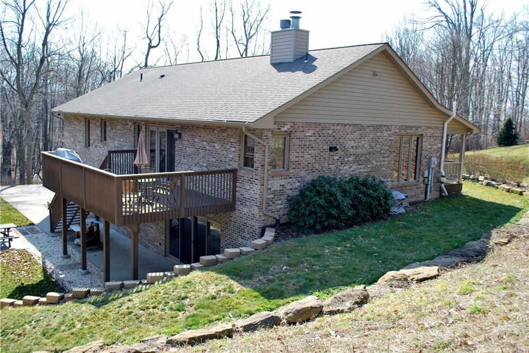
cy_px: 176
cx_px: 264
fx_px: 485
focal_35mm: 33
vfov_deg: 40.0
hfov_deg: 57.2
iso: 100
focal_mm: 22
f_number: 5.6
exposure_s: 1/200
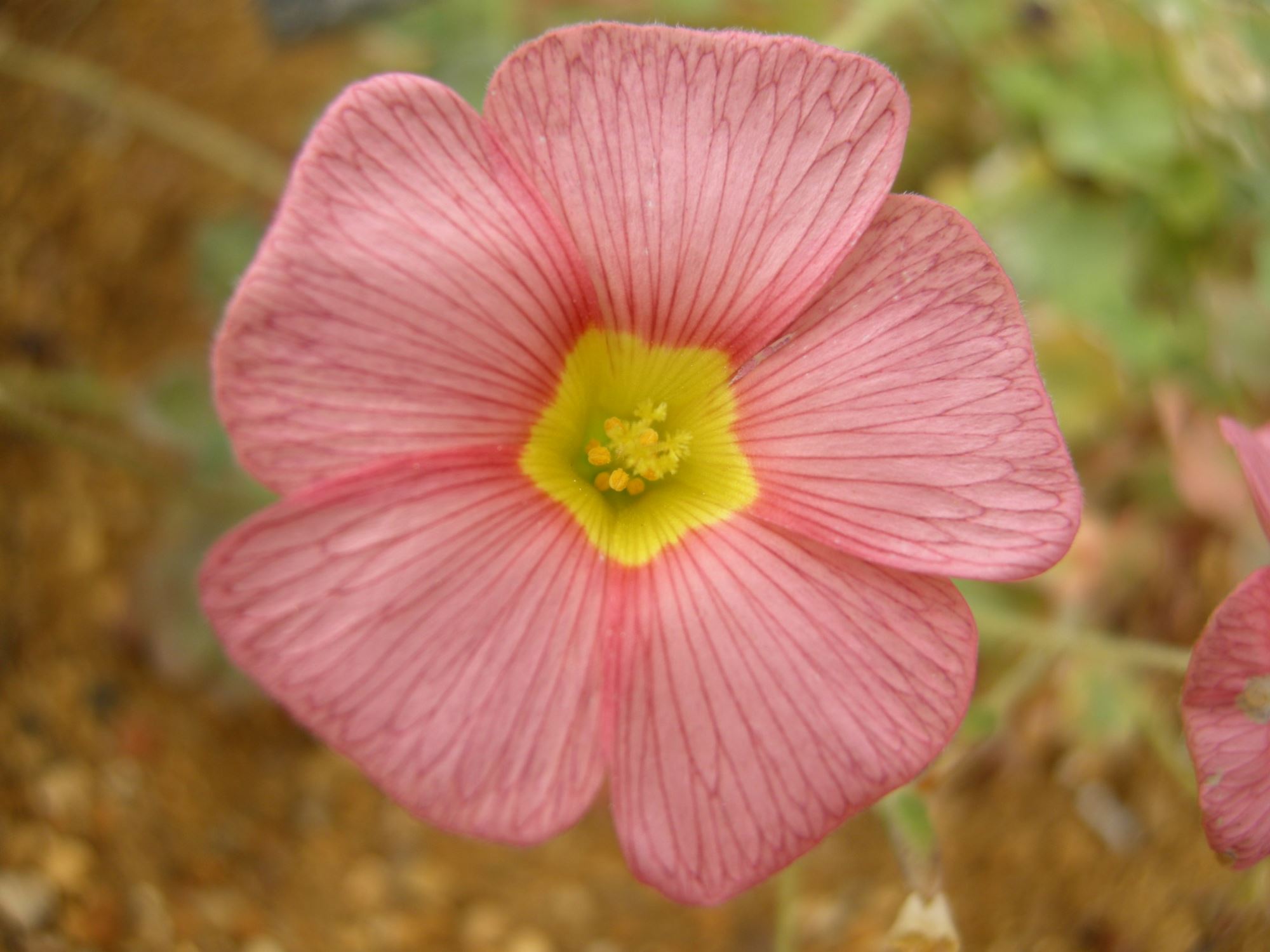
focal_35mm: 35
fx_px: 1284
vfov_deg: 40.7
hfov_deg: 52.6
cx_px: 635
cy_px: 476
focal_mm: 7.5
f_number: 3
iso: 64
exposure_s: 1/62.6
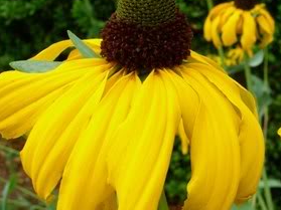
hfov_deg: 30.9
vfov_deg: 24.0
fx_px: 495
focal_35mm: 61
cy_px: 89
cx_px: 224
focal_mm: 7.8
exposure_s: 1/126
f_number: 4.8
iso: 50
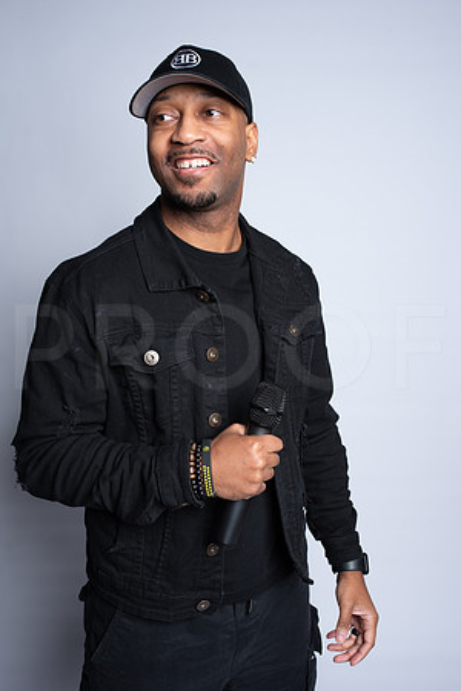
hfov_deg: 37.9
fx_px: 672
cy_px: 346
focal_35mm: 35
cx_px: 230
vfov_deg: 54.4
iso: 250
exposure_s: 1/200
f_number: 6.3
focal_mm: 35
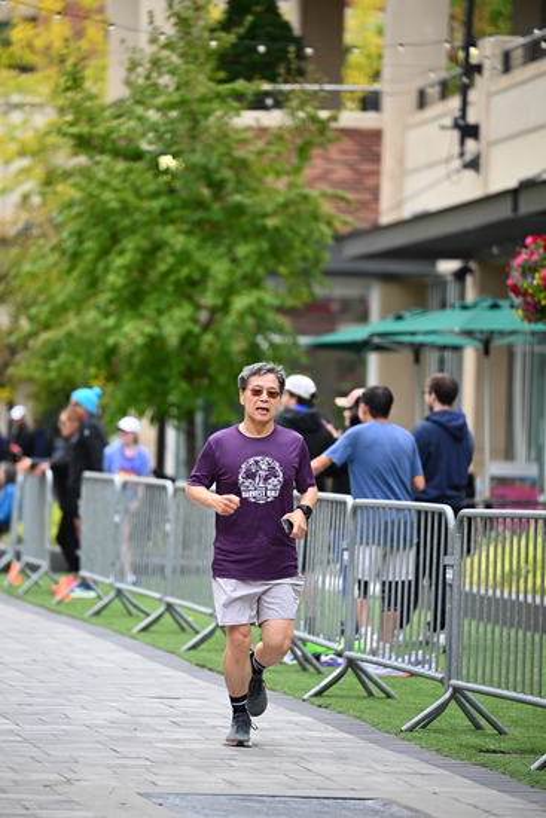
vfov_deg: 12.4
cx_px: 273
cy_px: 409
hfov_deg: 8.3
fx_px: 3751
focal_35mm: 165
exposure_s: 1/2000
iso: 640
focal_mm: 165
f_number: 2.8
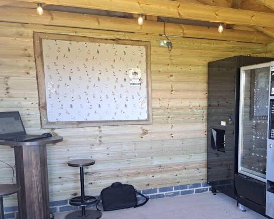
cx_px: 187
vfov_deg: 38.6
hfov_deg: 47.0
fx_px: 308
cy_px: 151
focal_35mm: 38
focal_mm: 5.23
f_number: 1.8
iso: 160
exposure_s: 1/50
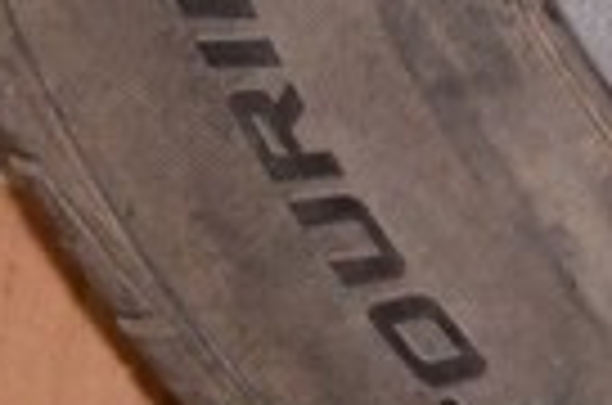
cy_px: -592
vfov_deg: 3.1
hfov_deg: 4.6
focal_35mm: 430
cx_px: 1845
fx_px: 7293
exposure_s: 1/160
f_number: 8
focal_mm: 38
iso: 1600
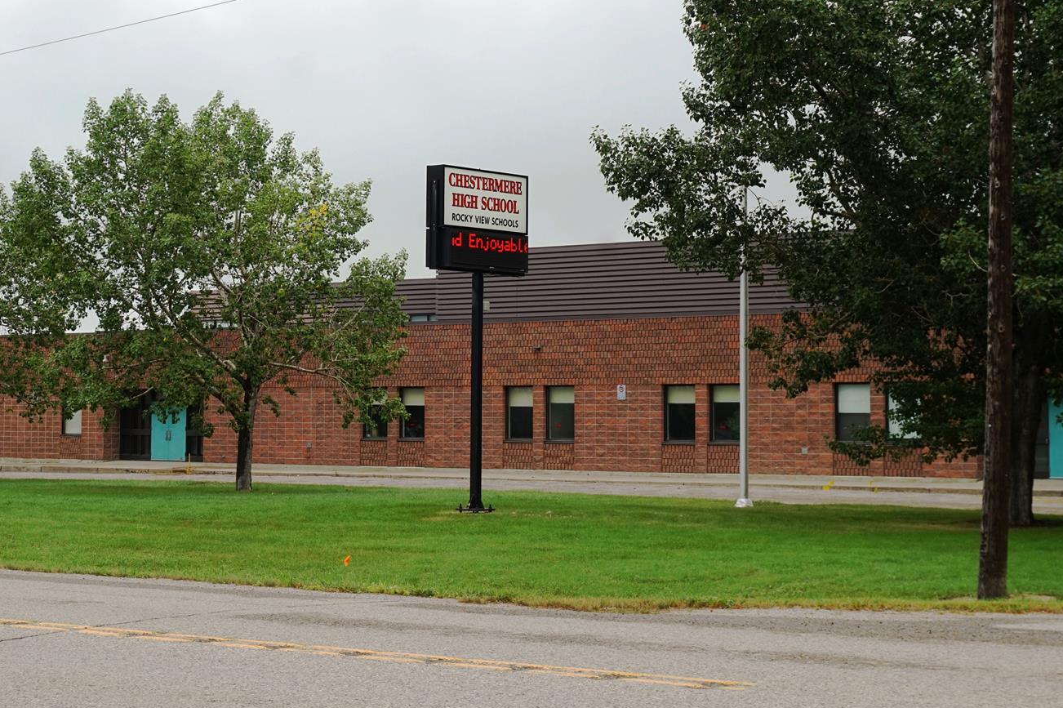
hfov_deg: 26.4
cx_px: 439
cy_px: 283
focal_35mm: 77
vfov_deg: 17.8
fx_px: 2262
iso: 100
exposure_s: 1/80
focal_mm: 41
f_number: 9
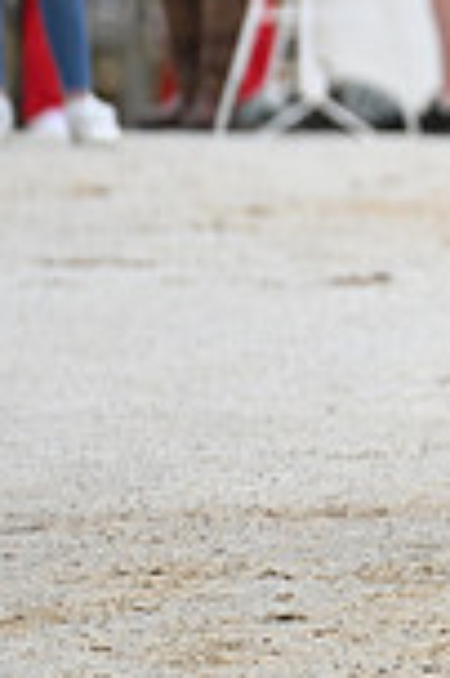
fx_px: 28751
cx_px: 1239
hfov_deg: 0.9
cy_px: -163
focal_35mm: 1530
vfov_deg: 1.3
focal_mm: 400
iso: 720
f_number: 5.6
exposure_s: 1/1600
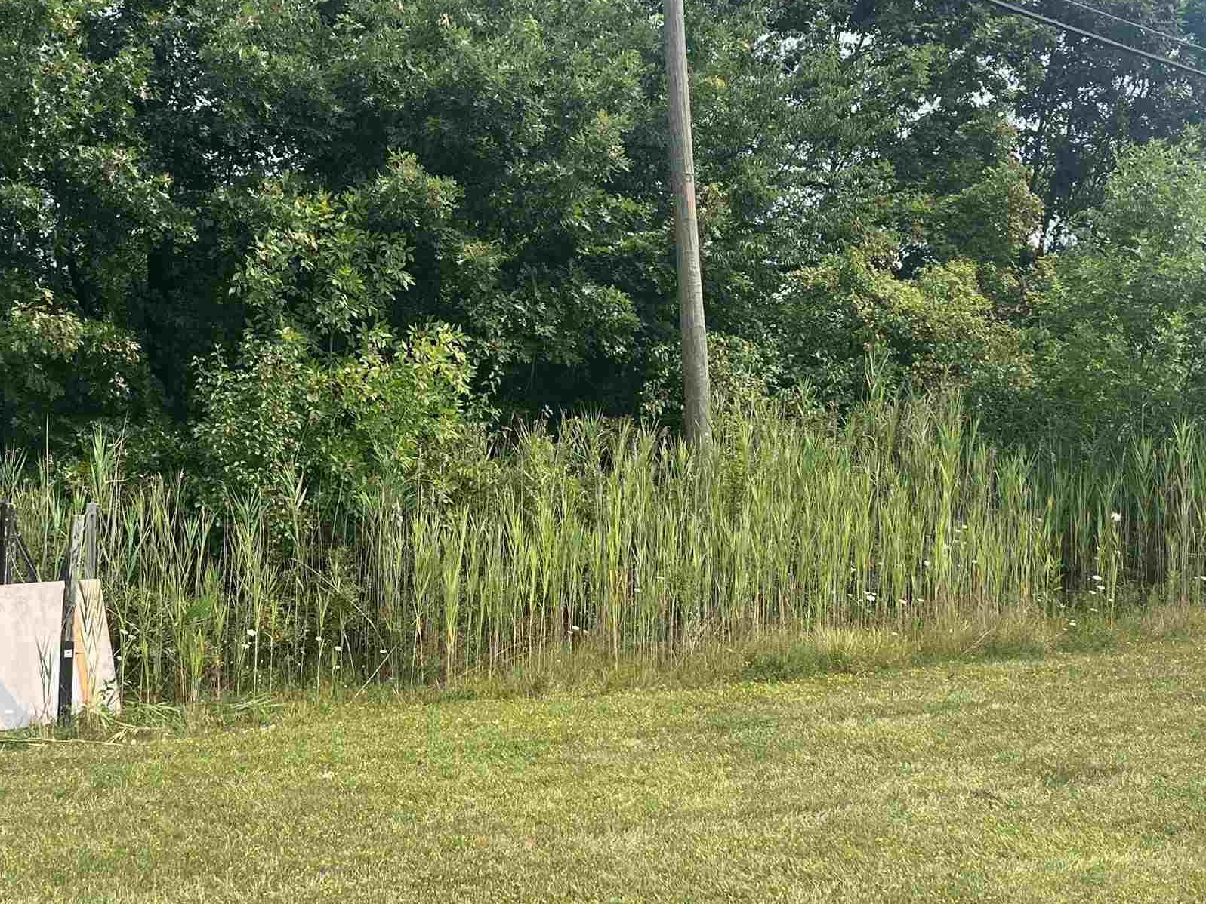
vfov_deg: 29.1
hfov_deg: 38.1
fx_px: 1742
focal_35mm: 50
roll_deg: +1.1
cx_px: 513
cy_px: 461
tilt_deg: +4.1
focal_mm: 5.1
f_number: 1.6
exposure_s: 1/1355
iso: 50
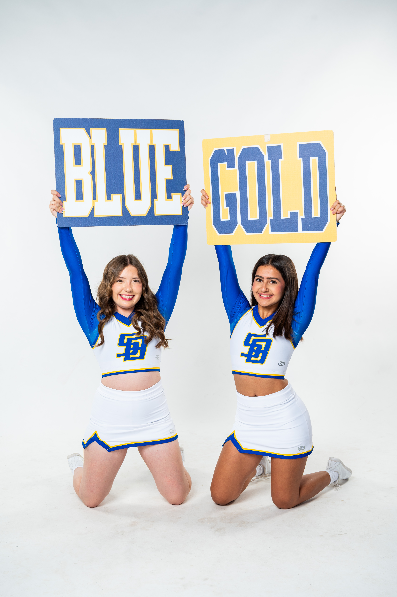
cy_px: 298
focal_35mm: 49
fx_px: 812
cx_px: 198
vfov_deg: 40.4
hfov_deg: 27.5
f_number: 6.3
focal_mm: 49
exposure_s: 1/200
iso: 200
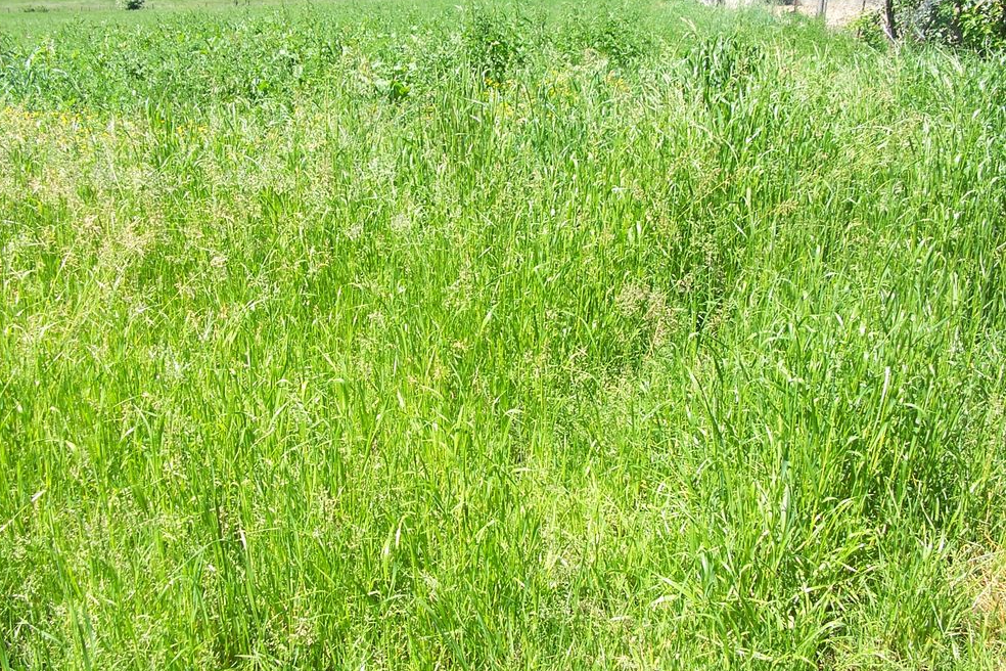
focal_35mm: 37
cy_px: 340
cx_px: 496
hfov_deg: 51.9
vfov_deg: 35.9
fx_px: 1034
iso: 80
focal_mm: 6
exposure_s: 1/500
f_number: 2.8
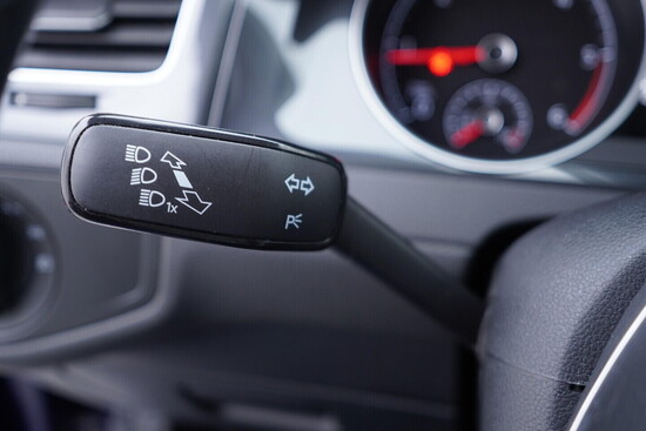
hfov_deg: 53.1
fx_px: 646
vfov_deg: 36.9
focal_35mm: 36
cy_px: 216
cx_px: 323
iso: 320
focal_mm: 24
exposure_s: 1/40
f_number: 2.8
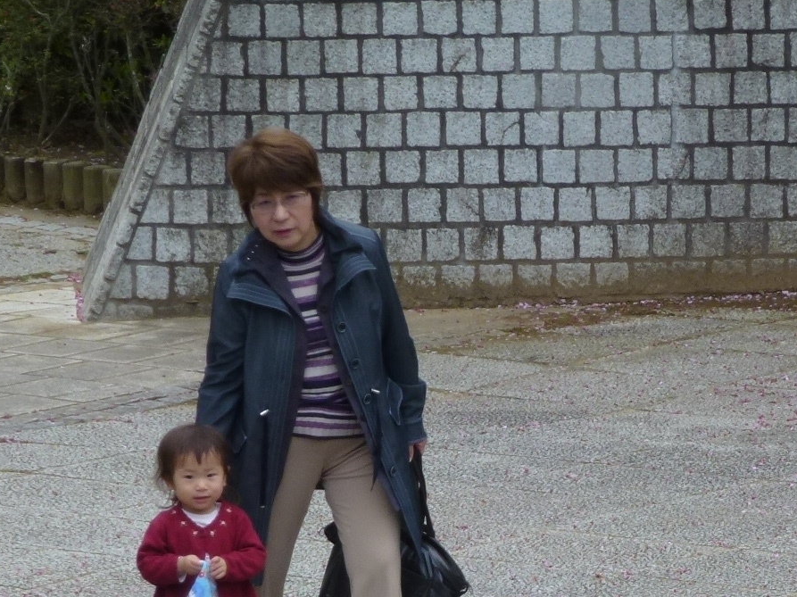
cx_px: 519
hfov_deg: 4.0
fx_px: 11300
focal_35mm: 491
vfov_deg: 3.0
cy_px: 668
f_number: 5.5
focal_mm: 38.3
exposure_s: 1/200
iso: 100
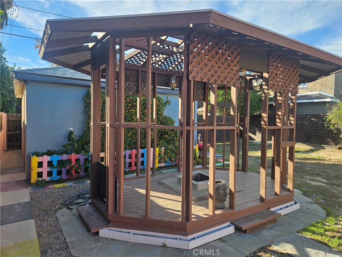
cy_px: 128
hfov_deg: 73.9
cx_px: 171
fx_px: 227
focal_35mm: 23
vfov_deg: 58.9
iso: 25
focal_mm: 5.4
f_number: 1.8
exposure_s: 1/479
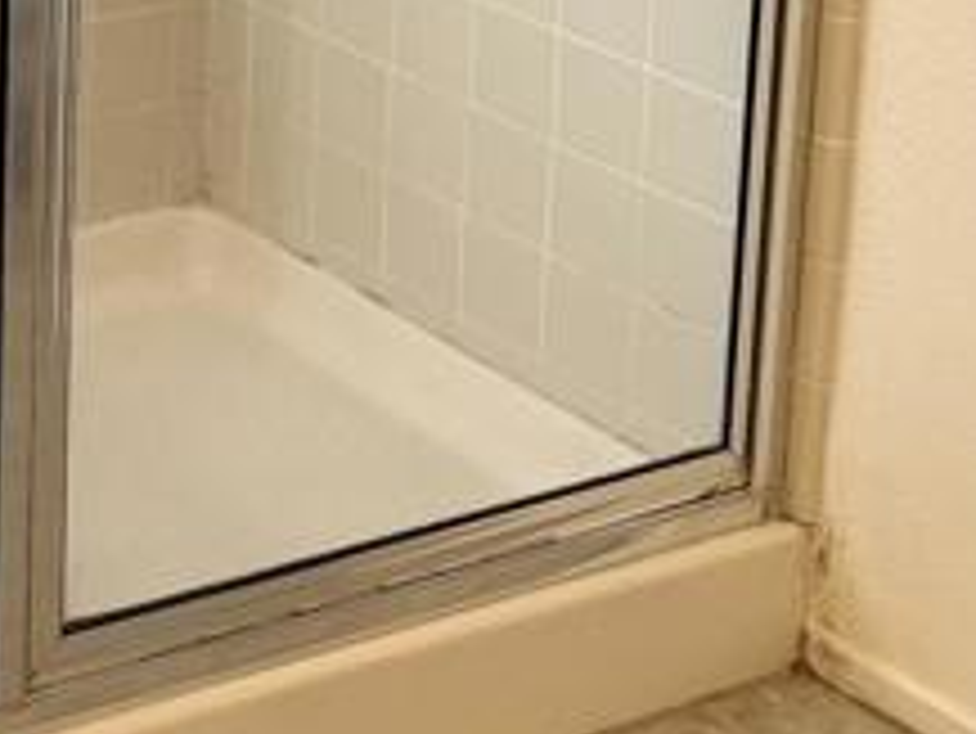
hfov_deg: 16.4
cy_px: -482
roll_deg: -0.3
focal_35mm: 113
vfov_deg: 12.3
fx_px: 3188
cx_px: -328
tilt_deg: -9.8
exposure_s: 1/428
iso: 80
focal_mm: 6.76
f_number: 1.78
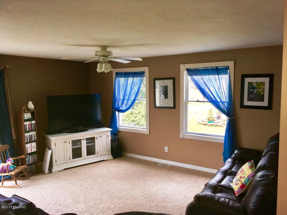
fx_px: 240
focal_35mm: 29
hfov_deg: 61.7
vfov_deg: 48.2
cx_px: 144
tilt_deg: -4.7
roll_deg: +0.0
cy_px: 108
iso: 40
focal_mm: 4.15
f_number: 2.2
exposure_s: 1/30
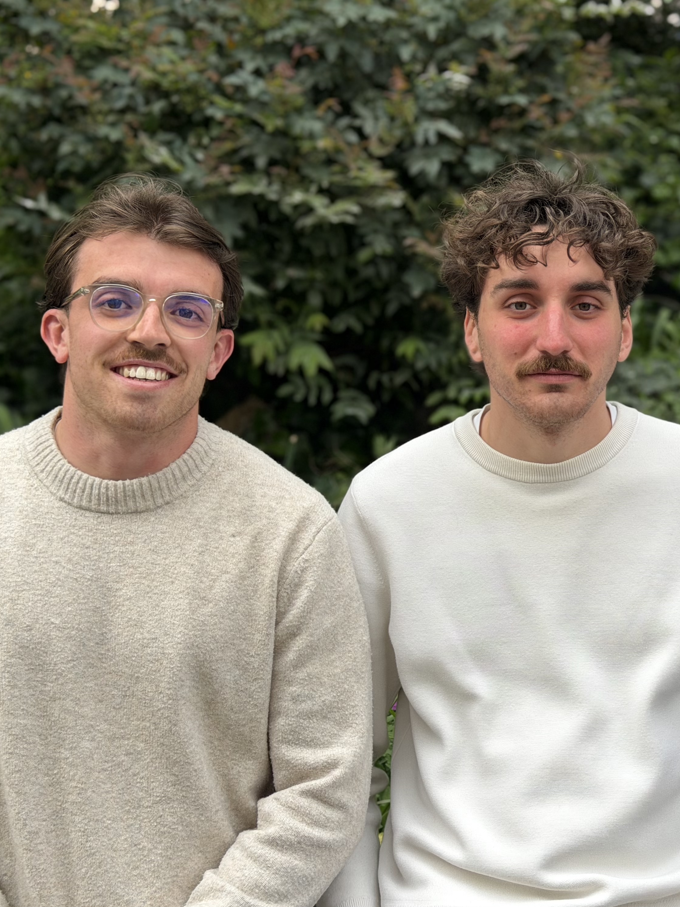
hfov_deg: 22.2
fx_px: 1702
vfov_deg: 29.8
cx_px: 560
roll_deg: +0.6
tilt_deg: -3.2
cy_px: 460
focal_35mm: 65
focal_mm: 6.76
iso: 80
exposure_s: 1/706
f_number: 1.78
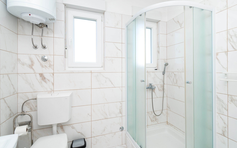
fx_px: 103
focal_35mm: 16
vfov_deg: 71.2
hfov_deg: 97.8
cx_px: 123
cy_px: 72
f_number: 8
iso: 200
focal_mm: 10
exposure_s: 1/125
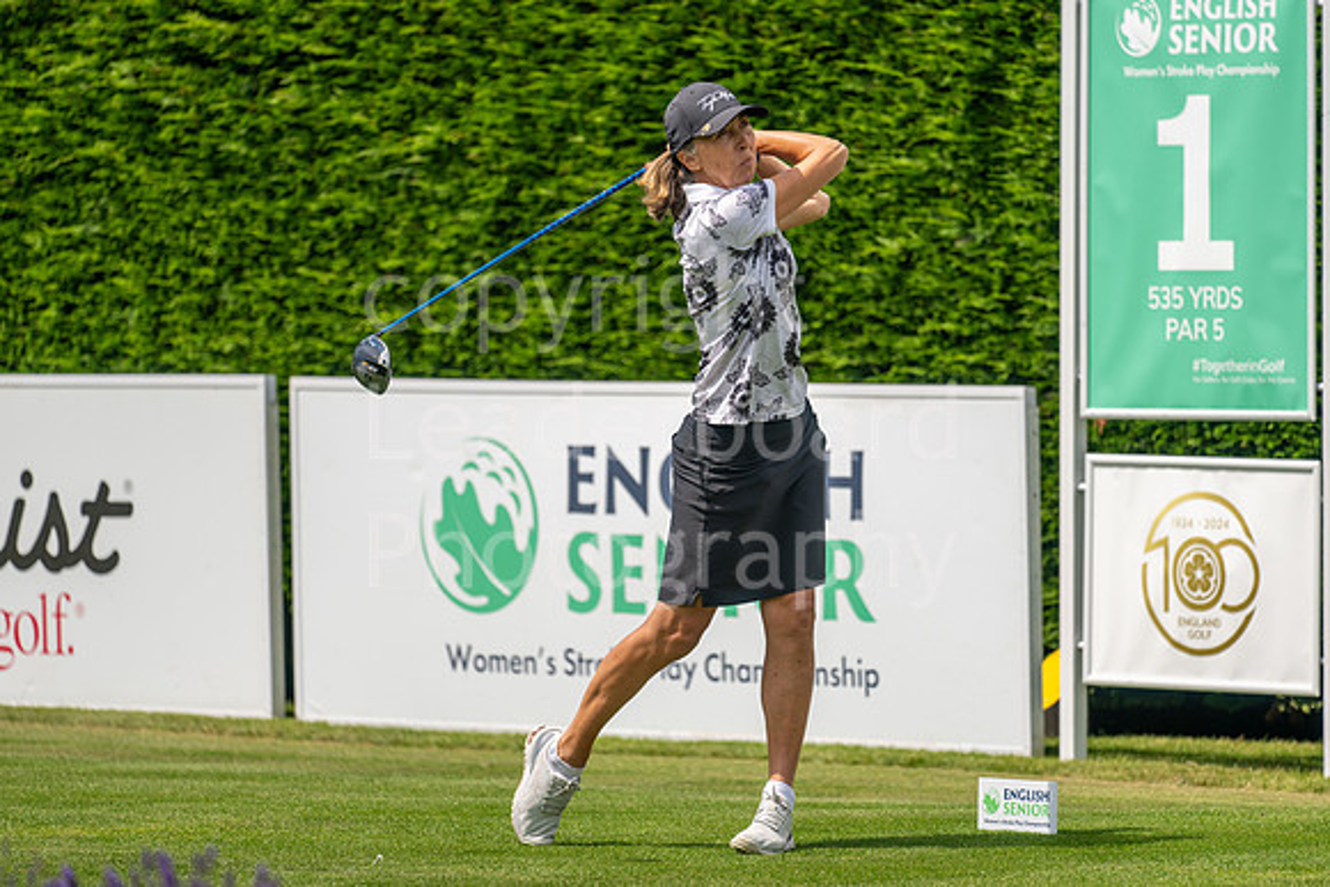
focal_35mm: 300
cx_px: 665
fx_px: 11085
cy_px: 444
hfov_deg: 6.9
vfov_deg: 4.6
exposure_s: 1/1600
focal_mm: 300
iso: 200
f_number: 4
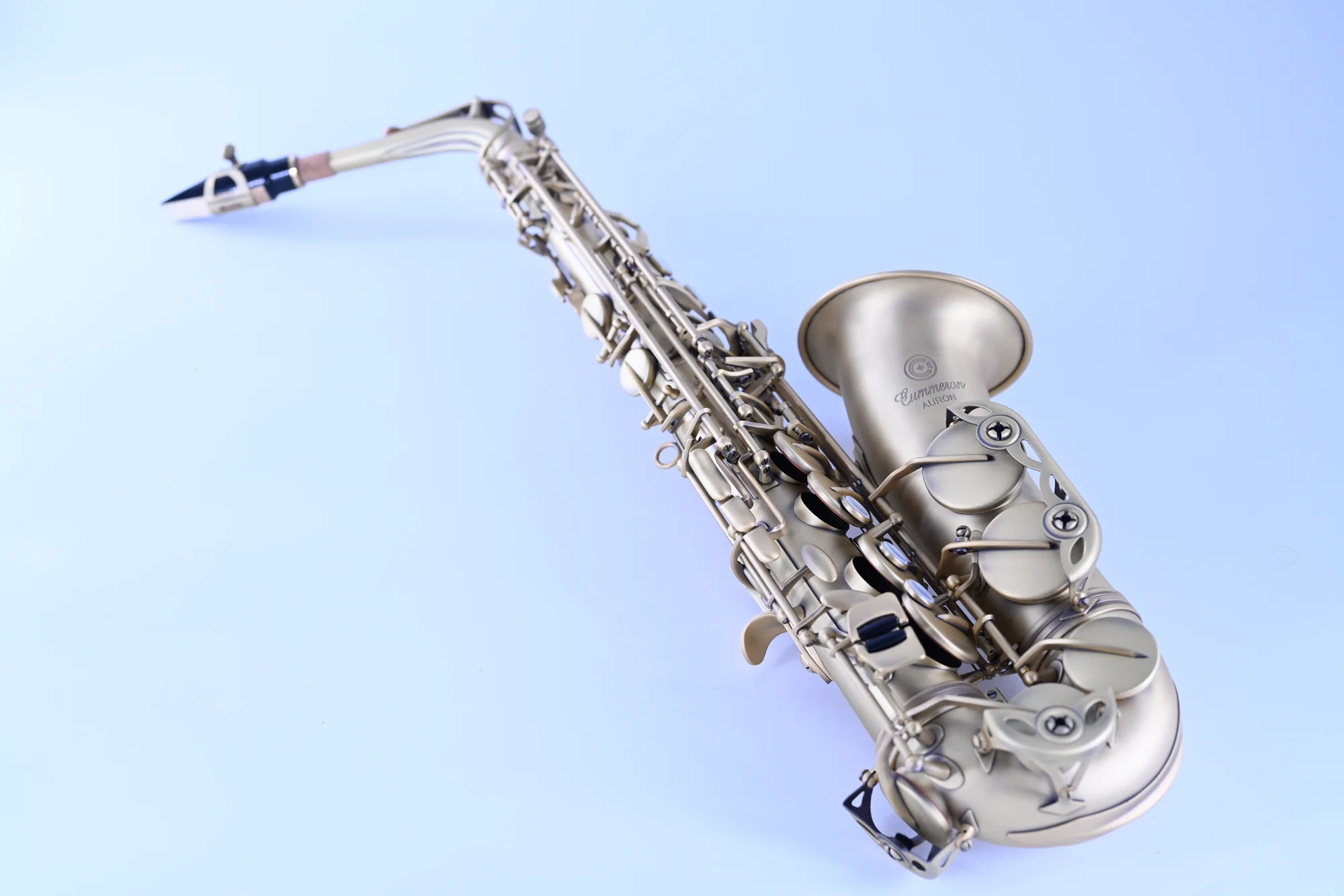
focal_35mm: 50
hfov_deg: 39.6
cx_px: 672
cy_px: 448
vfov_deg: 27.0
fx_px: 1866
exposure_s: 1/500
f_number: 4
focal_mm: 50
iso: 900
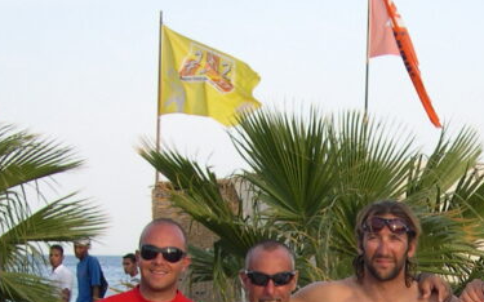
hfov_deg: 18.7
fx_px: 1450
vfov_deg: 11.5
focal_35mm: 110
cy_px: 422
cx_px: 419
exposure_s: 1/353
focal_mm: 8
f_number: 2.8
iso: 100
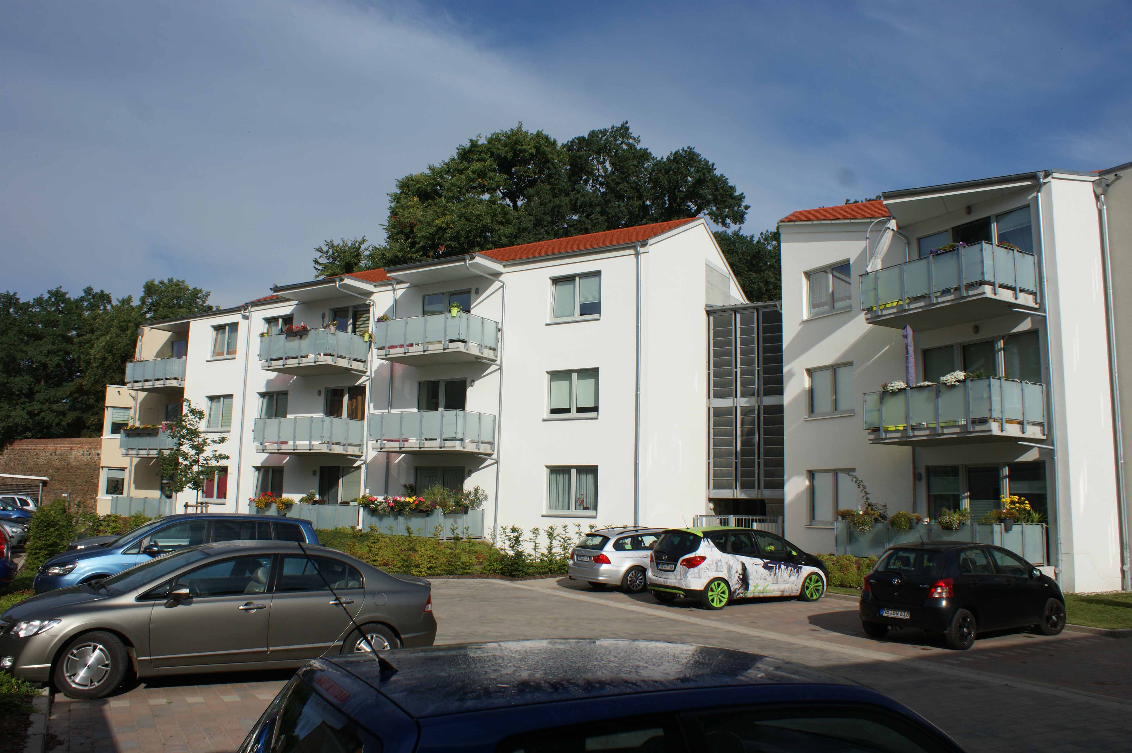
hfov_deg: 67.4
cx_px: 566
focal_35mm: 27
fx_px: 848
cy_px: 376
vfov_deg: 47.9
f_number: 9
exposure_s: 1/500
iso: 100
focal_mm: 18
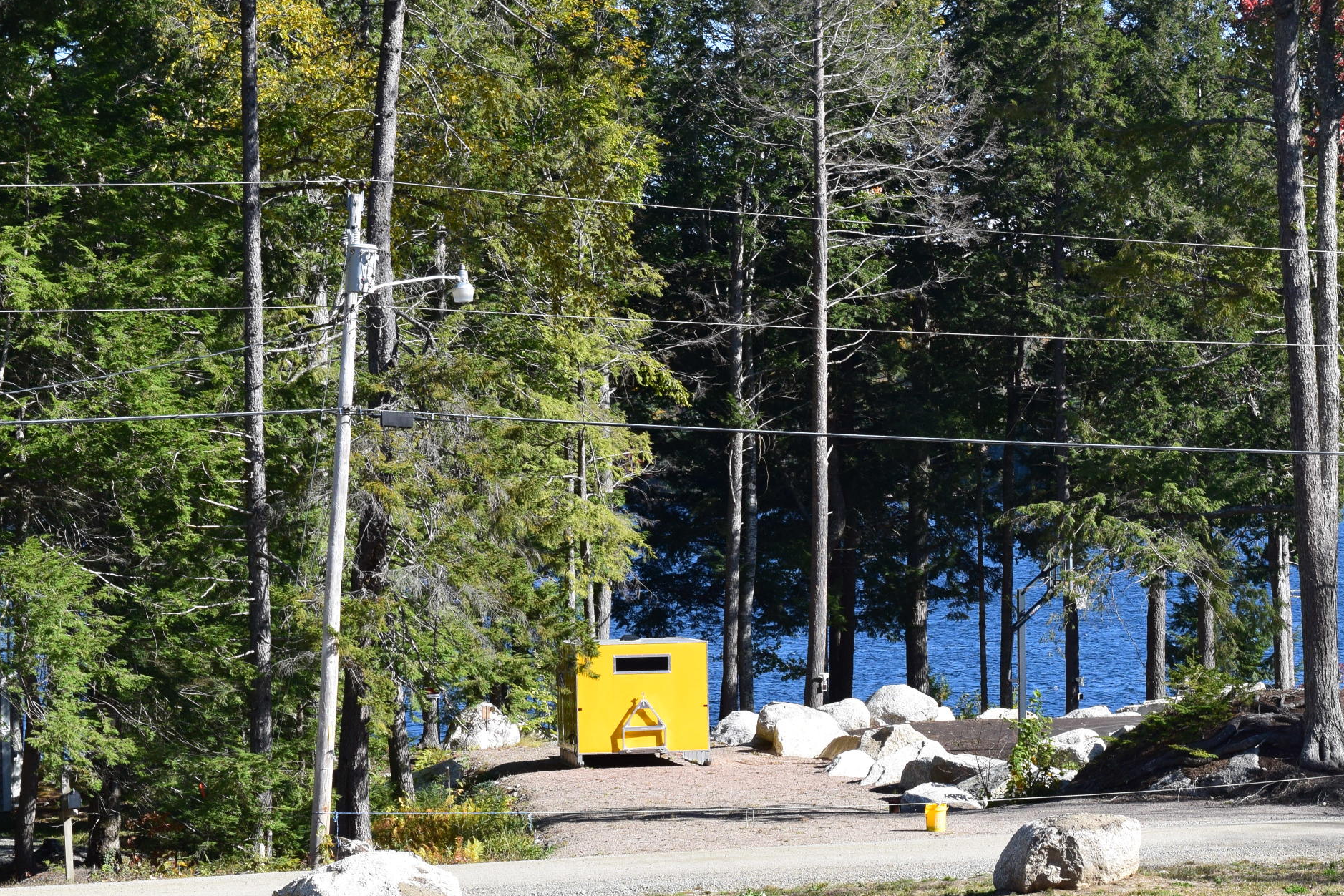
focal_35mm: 115
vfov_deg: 11.9
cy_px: 490
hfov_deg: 17.7
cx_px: 966
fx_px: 4293
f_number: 11
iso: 400
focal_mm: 48
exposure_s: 1/500
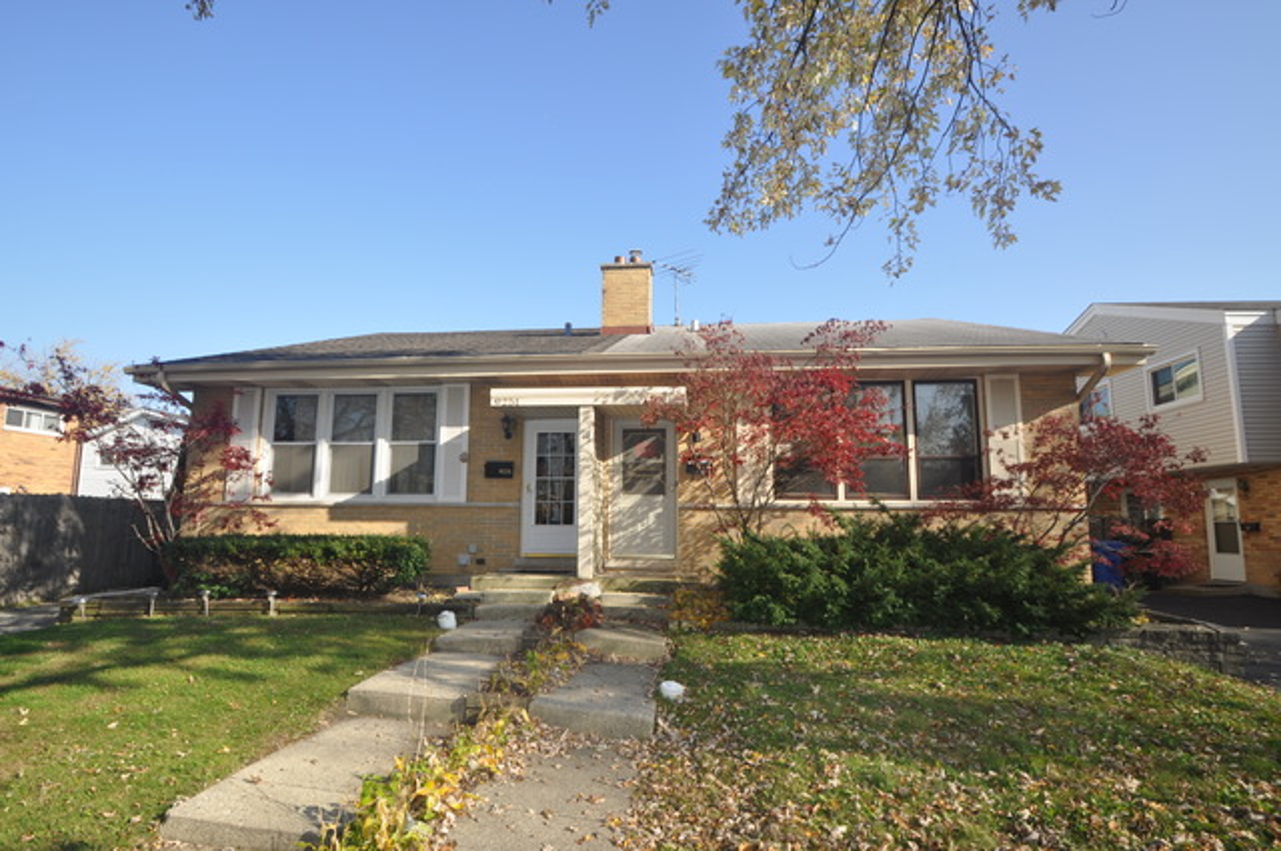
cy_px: 426
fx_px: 640
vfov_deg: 67.2
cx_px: 640
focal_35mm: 18
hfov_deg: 90.1
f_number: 10
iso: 200
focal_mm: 12
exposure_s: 1/200
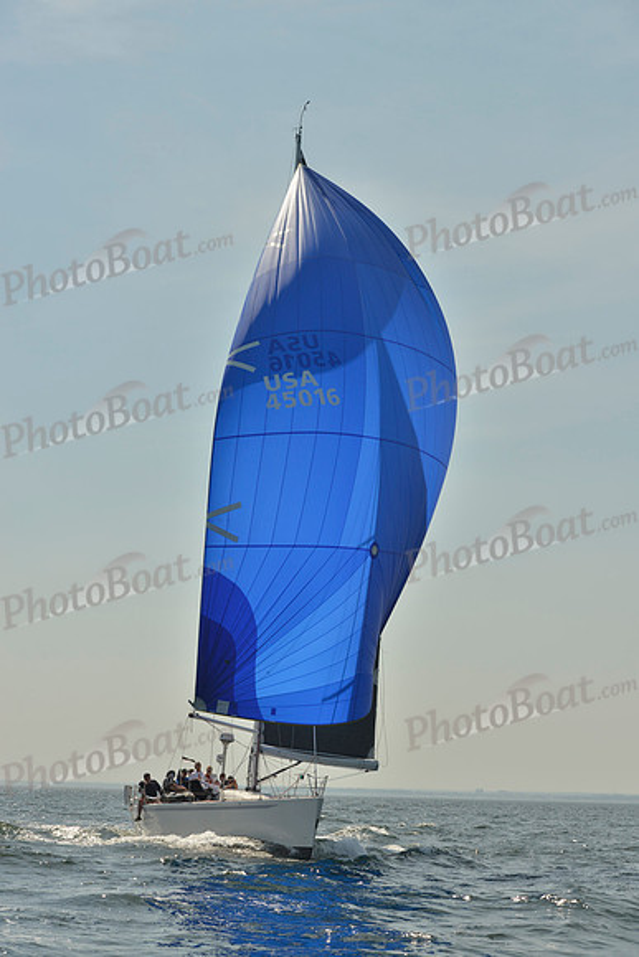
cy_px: 478
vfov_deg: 28.8
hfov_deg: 19.5
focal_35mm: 70
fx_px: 1862
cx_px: 320
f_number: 9
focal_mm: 70
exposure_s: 1/1250
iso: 200
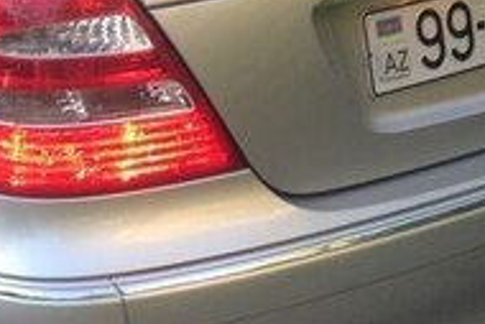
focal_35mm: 119
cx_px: 31
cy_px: -101
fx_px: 1604
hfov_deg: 16.9
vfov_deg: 11.2
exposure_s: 1/120
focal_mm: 4.12
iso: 64
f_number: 2.4
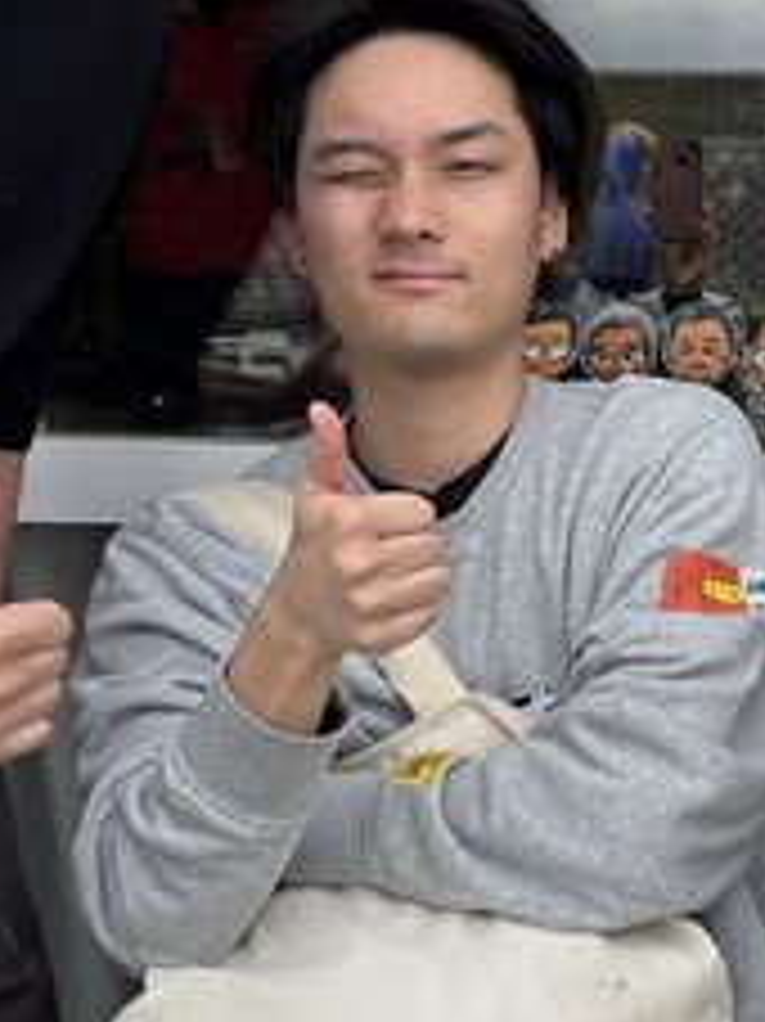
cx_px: 774
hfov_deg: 14.8
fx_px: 2890
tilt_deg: -7.9
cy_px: 509
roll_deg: -1.3
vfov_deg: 20.0
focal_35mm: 98
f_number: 1.6
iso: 50
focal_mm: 5.96
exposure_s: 1/769
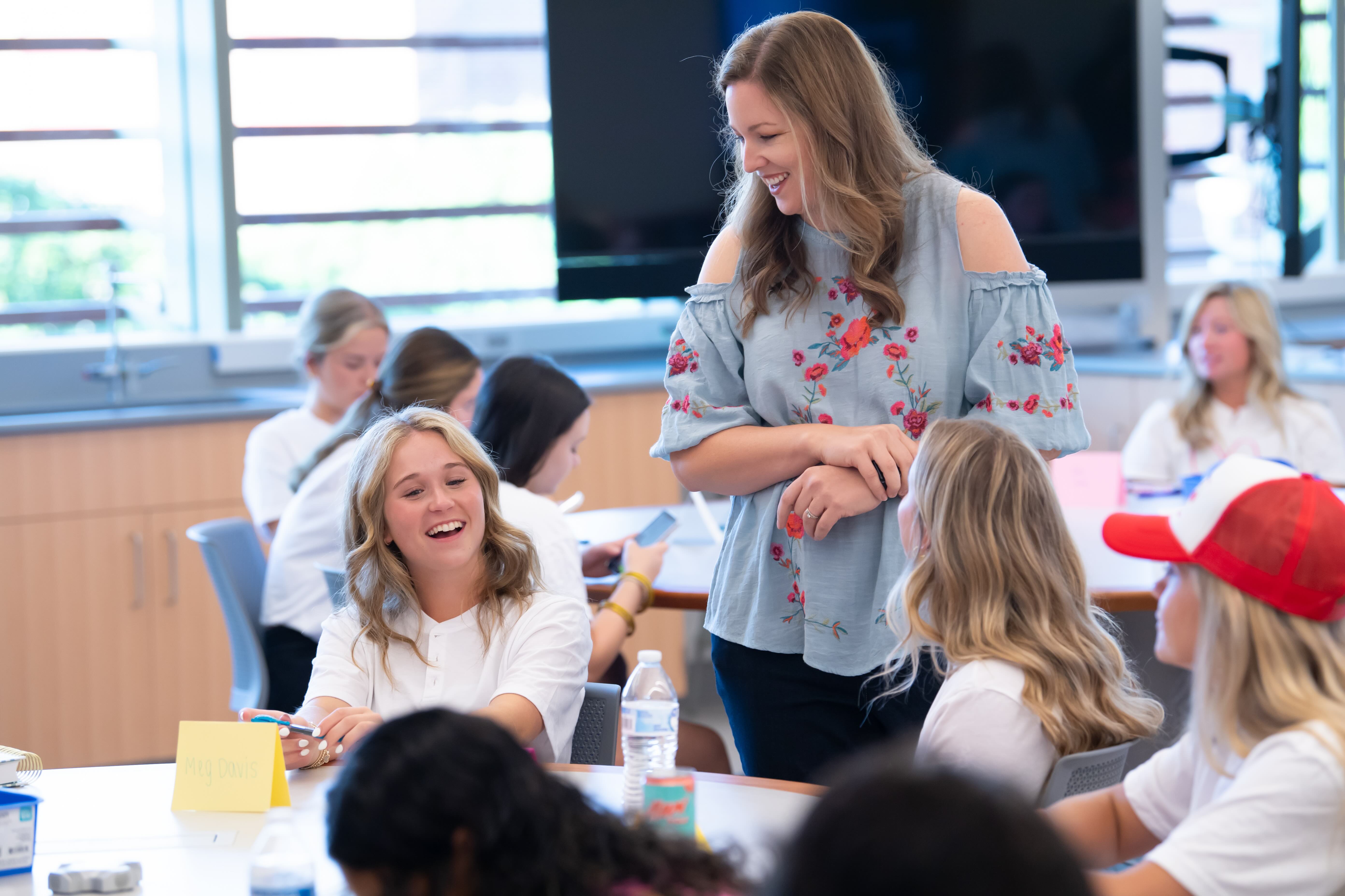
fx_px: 5043
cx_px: 672
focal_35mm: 135
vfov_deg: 10.2
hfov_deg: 15.2
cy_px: 448
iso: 1600
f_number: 4
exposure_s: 1/320
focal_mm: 135
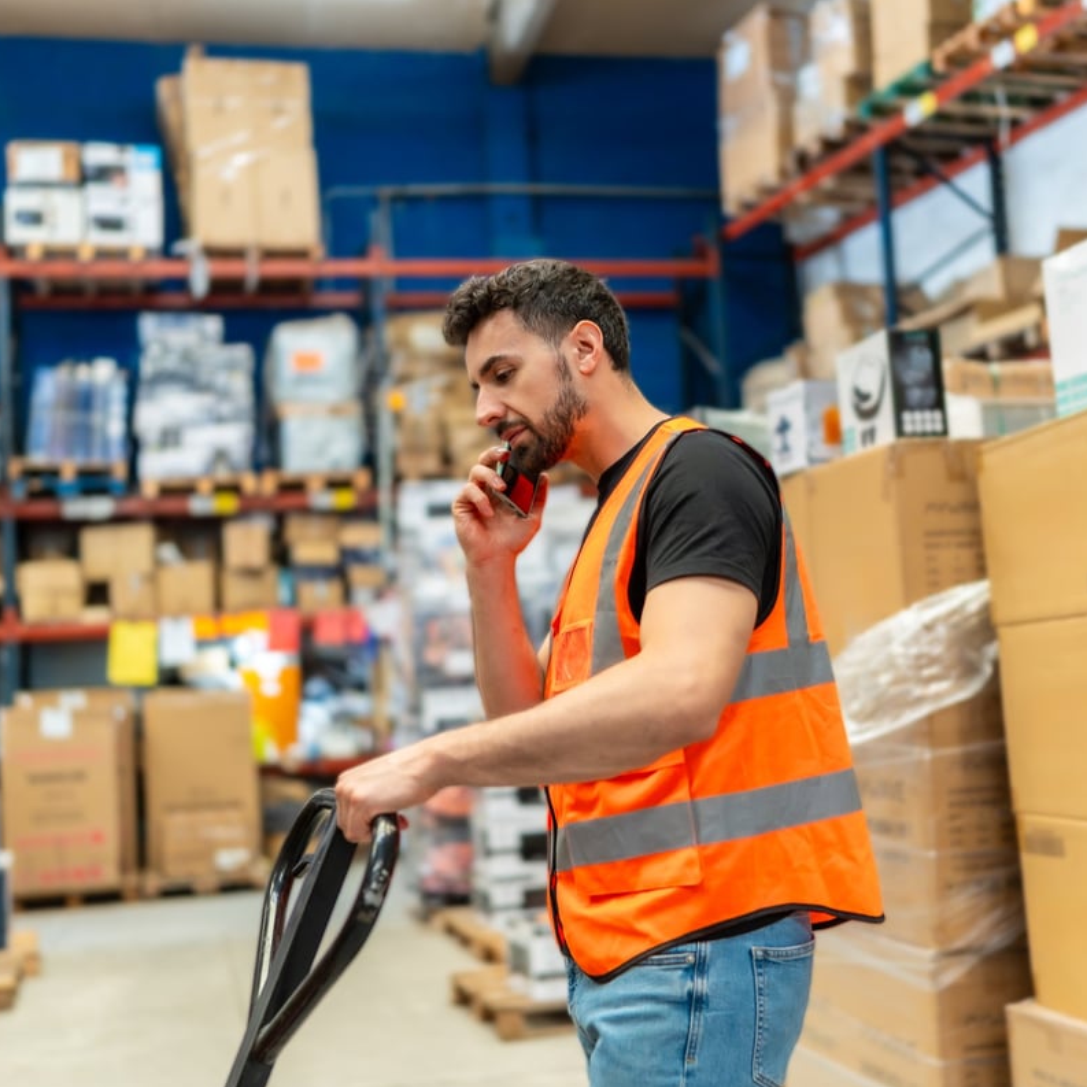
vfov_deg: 37.6
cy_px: 545
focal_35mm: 45
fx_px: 1599
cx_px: 544
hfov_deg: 37.6
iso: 800
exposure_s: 1/160
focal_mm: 35
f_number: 1.4
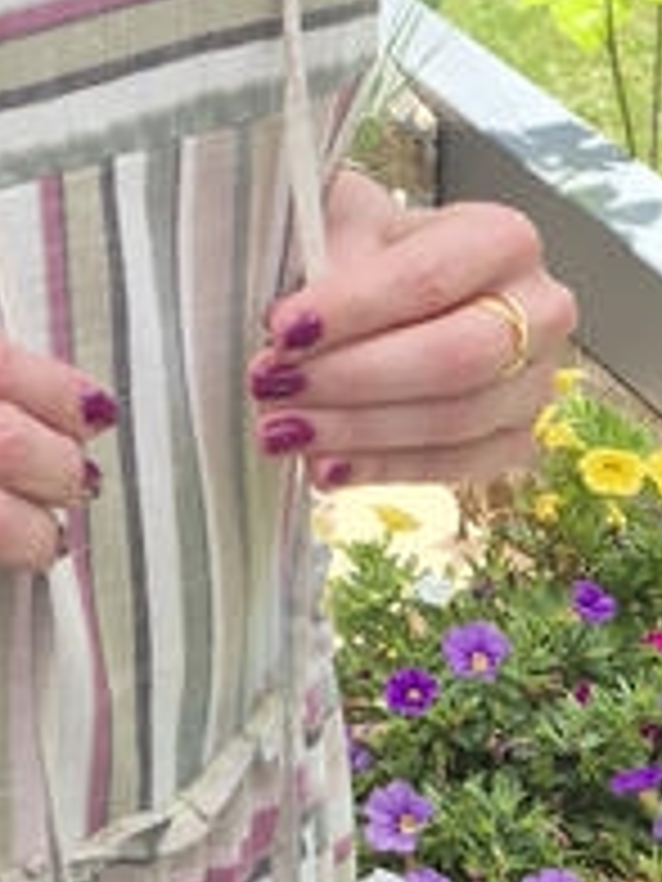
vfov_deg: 17.8
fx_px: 2269
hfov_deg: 15.5
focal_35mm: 89
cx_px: -275
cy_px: -698
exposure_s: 1/554
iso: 25
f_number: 1.8
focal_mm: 5.4
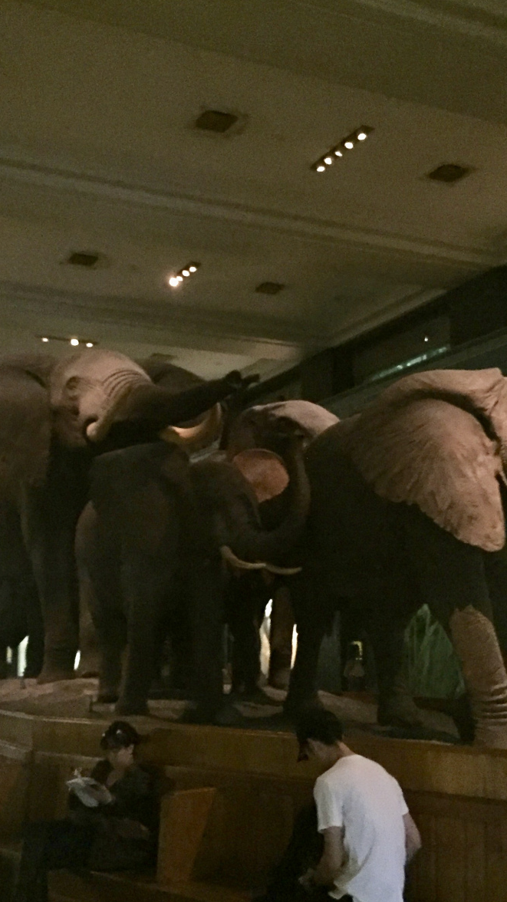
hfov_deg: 27.7
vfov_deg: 47.4
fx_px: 1028
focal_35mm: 43
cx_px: 212
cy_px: 446
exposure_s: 1/15
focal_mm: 4.15
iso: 1250
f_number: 2.2
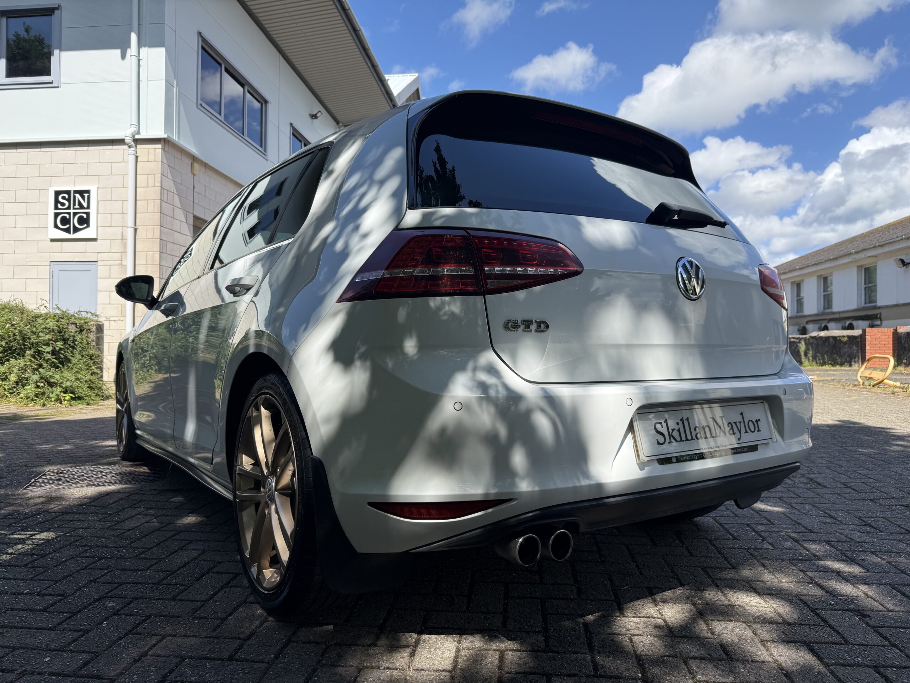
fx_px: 631
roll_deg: -0.8
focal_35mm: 24
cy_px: 342
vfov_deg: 56.8
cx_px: 455
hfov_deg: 71.6
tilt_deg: +0.7
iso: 100
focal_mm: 6.76
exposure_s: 1/2907
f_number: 1.78
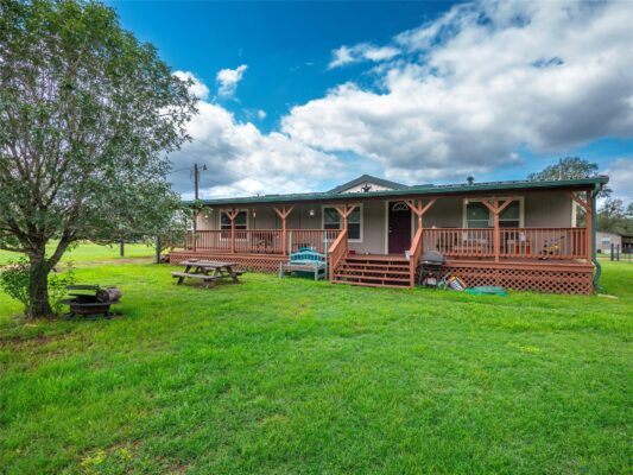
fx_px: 329
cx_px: 316
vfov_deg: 71.6
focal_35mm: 18
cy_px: 238
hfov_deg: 87.7
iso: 200
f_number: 8
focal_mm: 9
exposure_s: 1/160
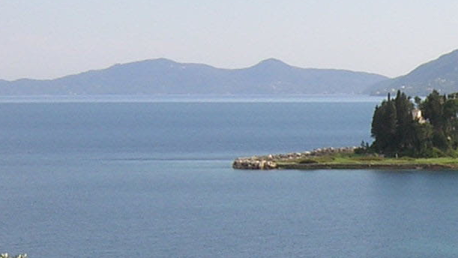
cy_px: 219
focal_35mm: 134
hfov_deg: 15.6
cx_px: 510
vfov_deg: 9.0
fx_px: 1628
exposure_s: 1/200
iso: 100
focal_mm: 6.1
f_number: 5.8
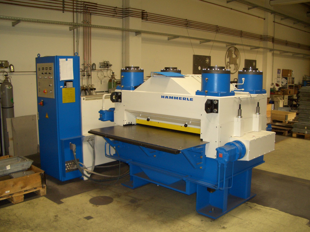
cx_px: 155
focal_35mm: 35
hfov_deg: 52.6
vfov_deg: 40.7
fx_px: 313
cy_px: 116
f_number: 2.6
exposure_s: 1/60
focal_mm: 5.8
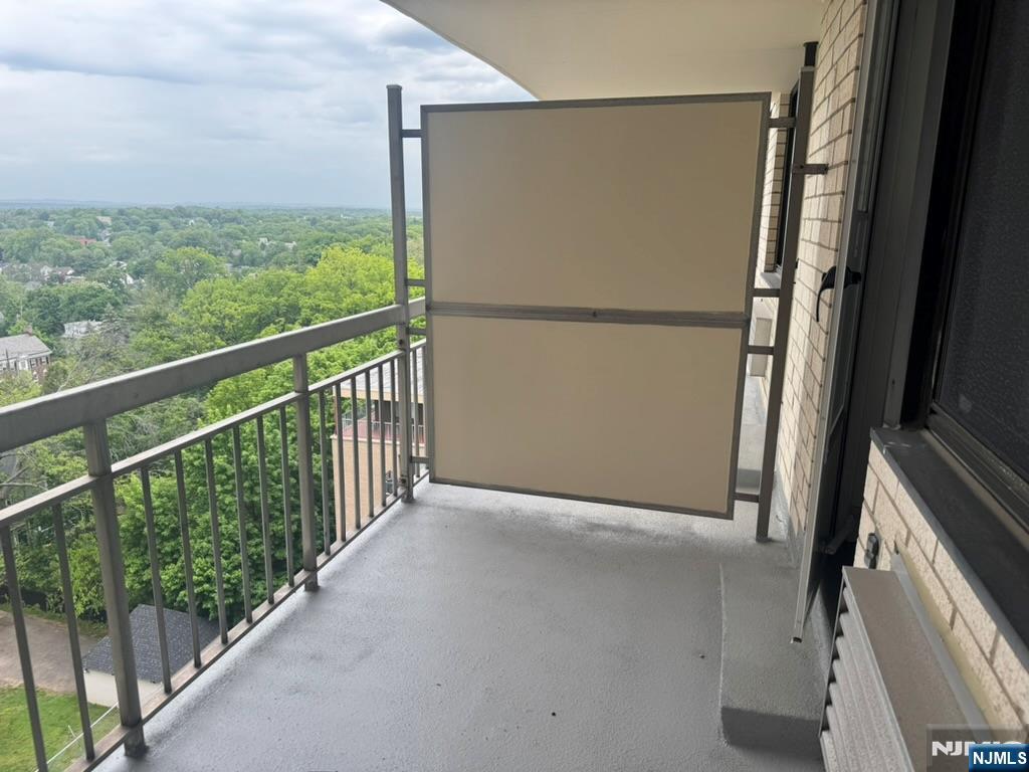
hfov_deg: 71.6
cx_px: 514
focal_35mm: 24
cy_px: 386
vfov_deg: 56.8
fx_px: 713
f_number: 1.78
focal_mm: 6.76
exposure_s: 1/693
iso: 80
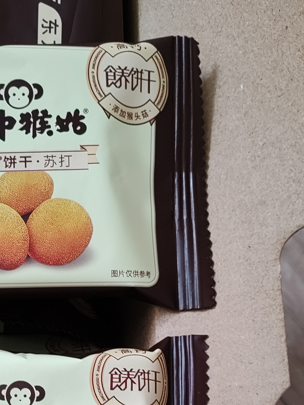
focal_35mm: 52
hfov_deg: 27.1
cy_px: 390
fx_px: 609
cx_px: 33
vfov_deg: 34.1
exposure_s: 1/33.3
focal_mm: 4.26
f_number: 1.8
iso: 569
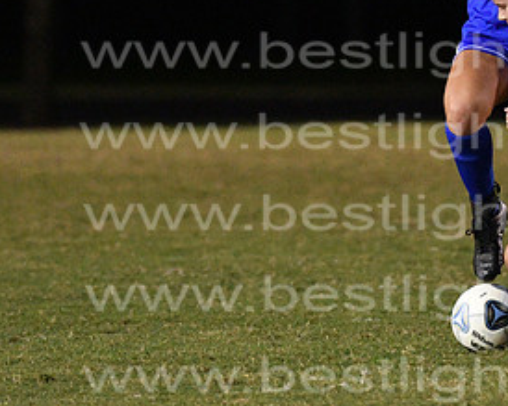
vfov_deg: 1.7
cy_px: 95
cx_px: 504
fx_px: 13436
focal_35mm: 894
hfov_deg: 2.2
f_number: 3.5
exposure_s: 1/640
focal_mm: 300
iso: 10000
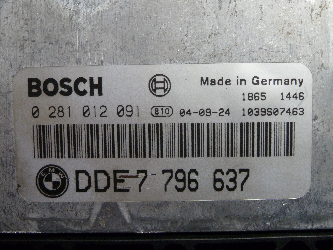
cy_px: 125
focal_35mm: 44
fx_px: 423
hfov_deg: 42.9
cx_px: 166
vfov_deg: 32.9
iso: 400
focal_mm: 7.3
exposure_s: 1/30
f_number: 4.5
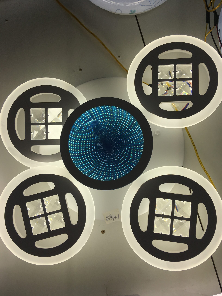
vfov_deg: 61.7
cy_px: 148
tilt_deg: +10.3
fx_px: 248
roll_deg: +13.2
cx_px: 111
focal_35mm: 29
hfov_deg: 48.2
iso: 25
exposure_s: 1/2481
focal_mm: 4.15
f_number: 2.2
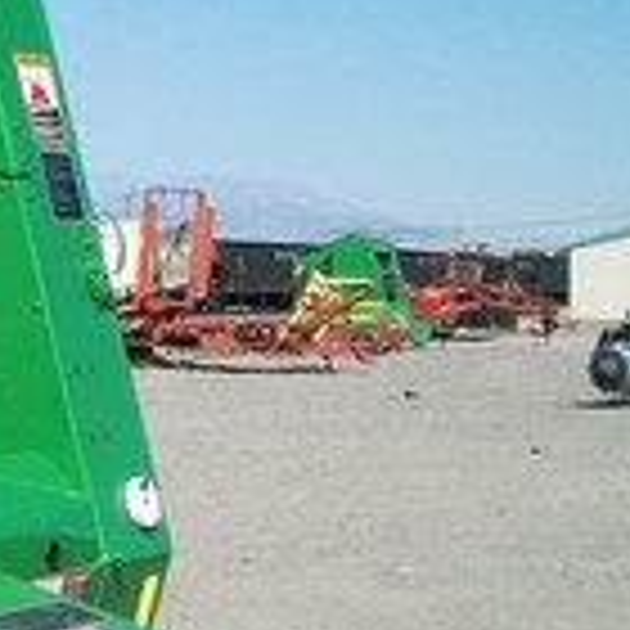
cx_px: -558
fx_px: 2265
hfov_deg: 13.8
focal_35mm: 110
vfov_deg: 15.7
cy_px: 500
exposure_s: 1/400
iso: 80
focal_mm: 5.7
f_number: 5.5
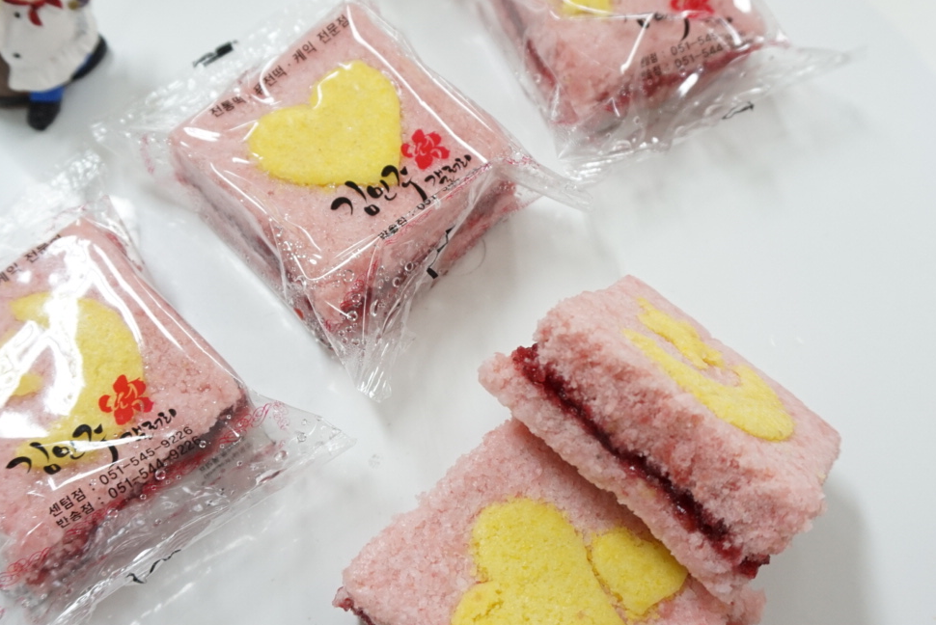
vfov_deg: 33.4
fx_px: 1041
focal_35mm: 40
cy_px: 312
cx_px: 400
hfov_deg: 48.3
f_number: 4
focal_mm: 16
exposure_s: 1/60
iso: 640
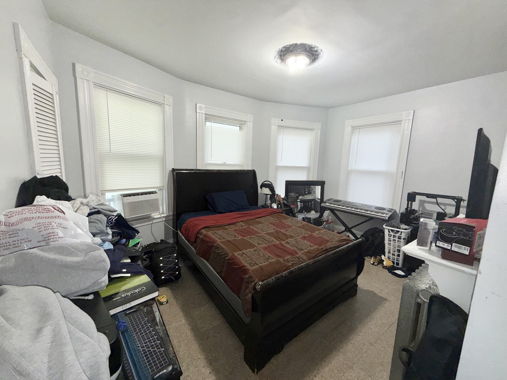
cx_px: 254
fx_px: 205
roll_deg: -1.7
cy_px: 190
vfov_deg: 85.7
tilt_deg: -8.1
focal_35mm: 14
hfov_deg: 102.1
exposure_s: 1/60
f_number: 2.2
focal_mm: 2.22
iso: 40
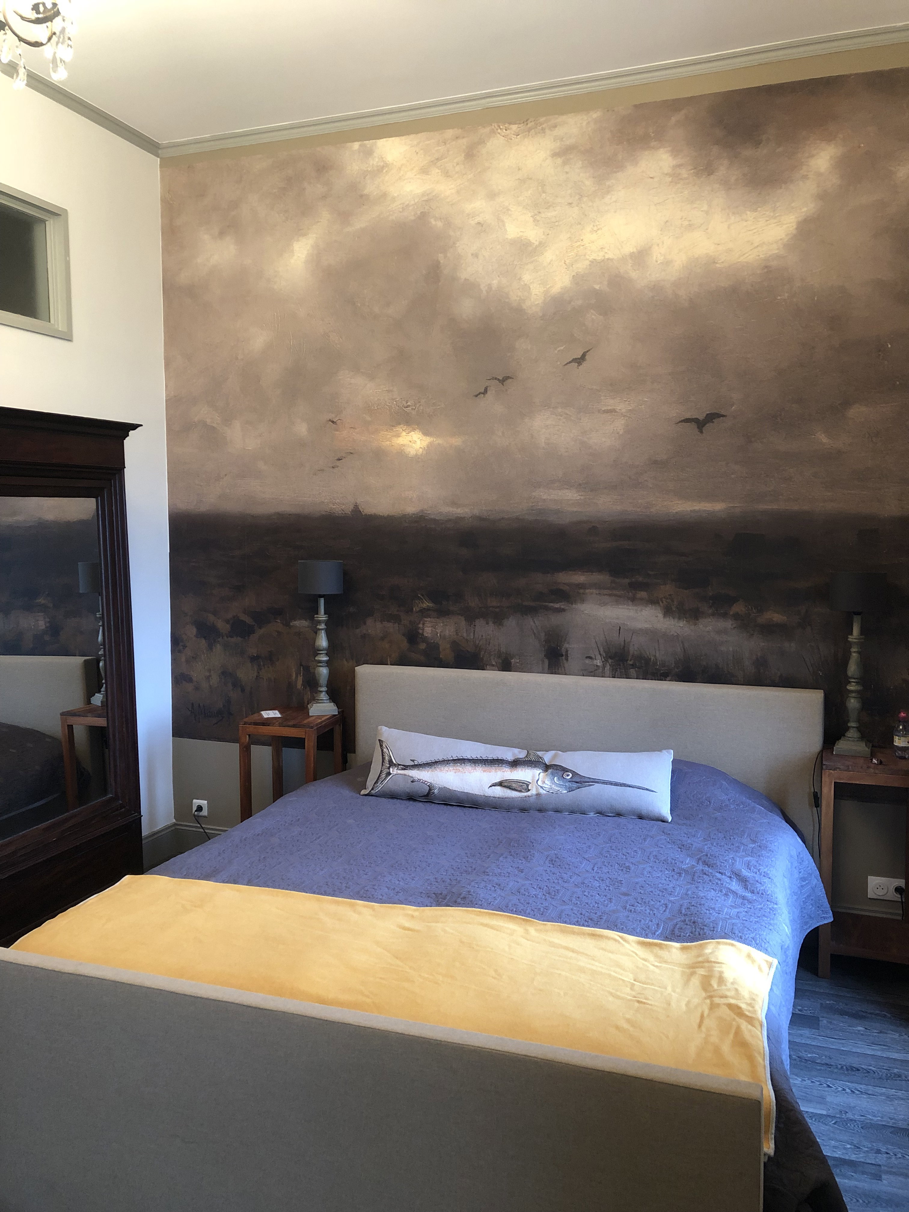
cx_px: 454
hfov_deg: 49.7
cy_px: 606
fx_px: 980
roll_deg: +0.5
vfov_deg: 63.4
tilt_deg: -4.4
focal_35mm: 28
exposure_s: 1/17
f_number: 1.8
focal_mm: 3.99
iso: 80
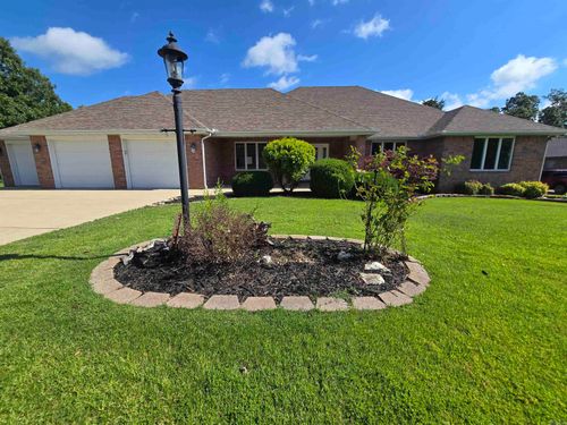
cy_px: 212
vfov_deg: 89.9
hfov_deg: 106.2
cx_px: 284
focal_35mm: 13
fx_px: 213
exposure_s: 1/2180
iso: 50
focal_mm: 2.2
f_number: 2.2
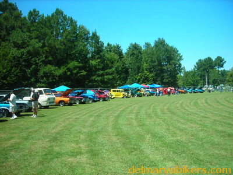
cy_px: 88
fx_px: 256
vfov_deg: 37.7
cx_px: 116
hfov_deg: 49.0
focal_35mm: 38
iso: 50
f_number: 3.2
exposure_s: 1/377
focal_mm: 6.3
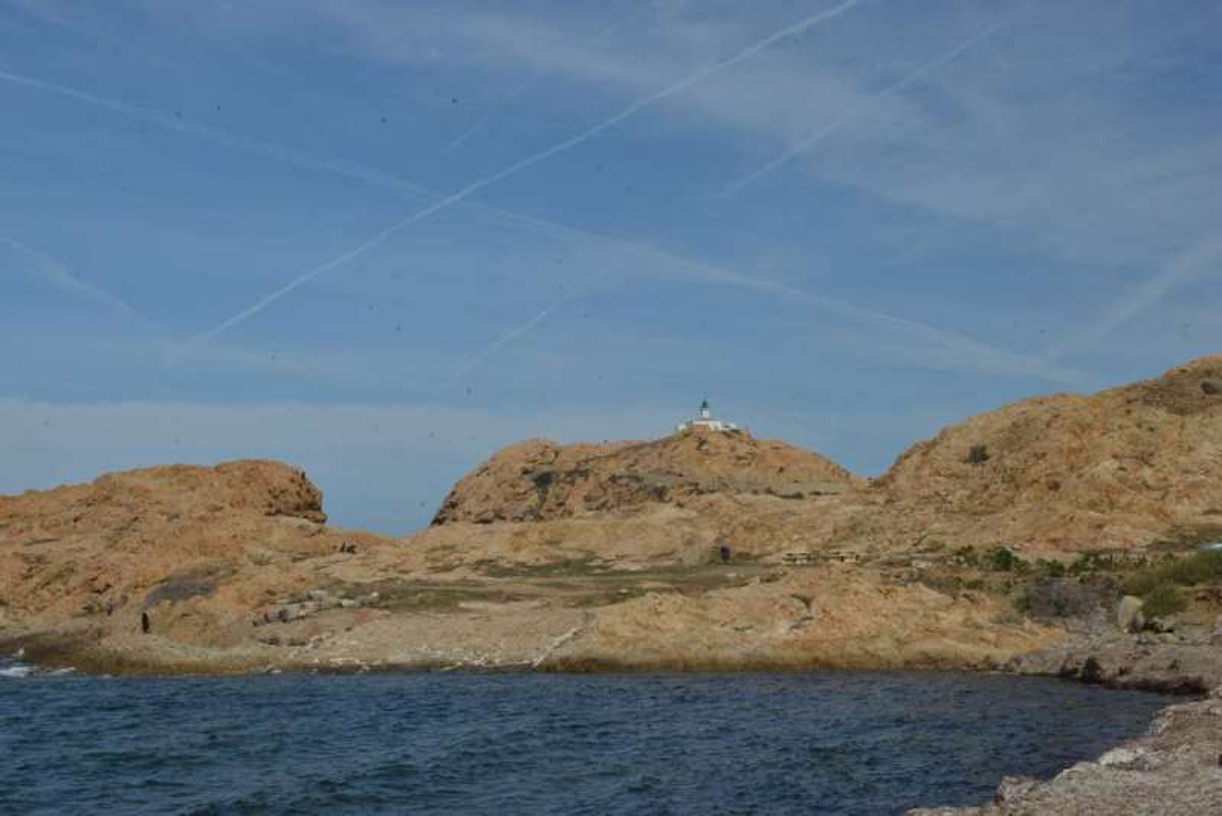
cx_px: 611
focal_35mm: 48
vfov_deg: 28.1
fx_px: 1630
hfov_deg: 41.1
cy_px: 408
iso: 450
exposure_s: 1/125
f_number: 22
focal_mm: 48
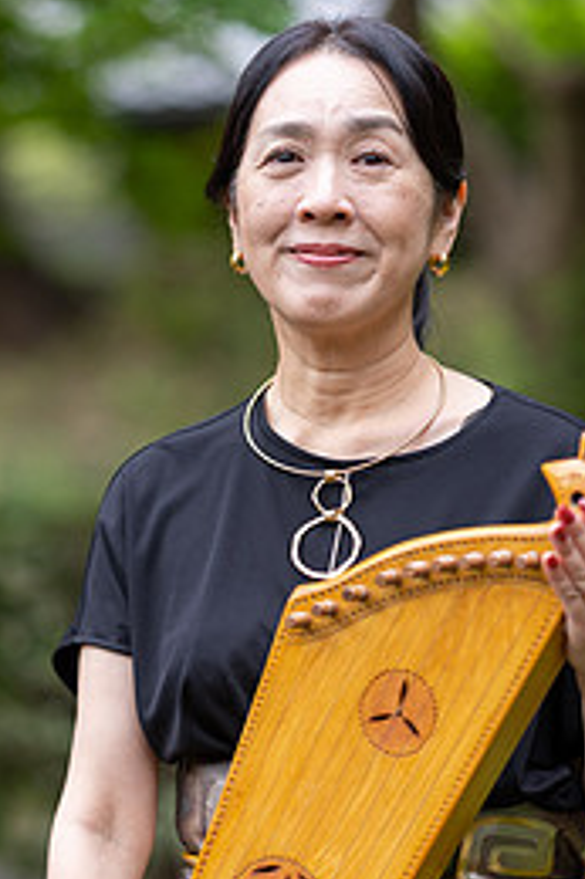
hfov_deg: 7.5
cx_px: 277
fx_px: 4442
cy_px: 652
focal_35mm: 182
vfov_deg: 11.3
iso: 180
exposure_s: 1/250
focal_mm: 105
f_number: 2.2
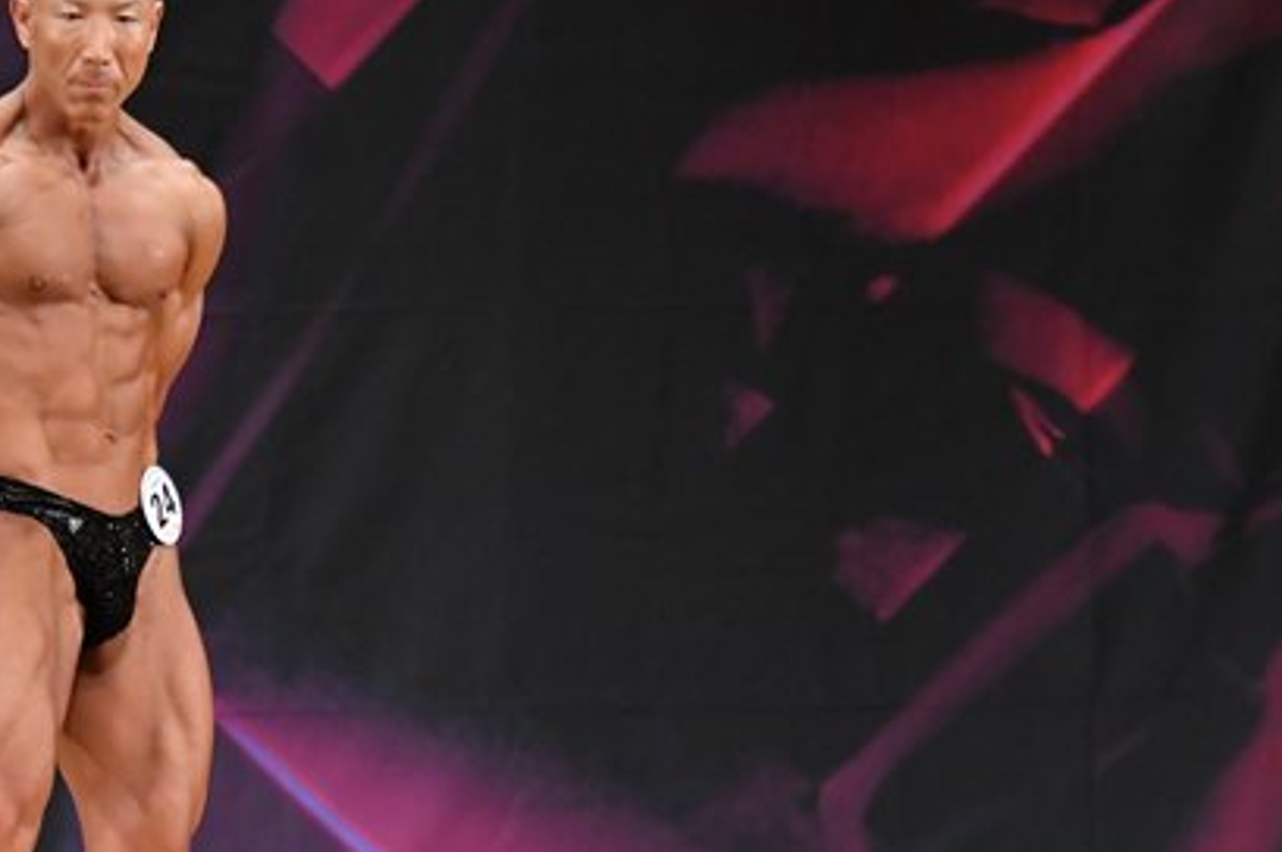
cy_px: 626
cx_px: 249
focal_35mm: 512
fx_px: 18218
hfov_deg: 4.0
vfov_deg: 2.7
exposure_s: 1/400
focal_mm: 180
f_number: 5.6
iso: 3200
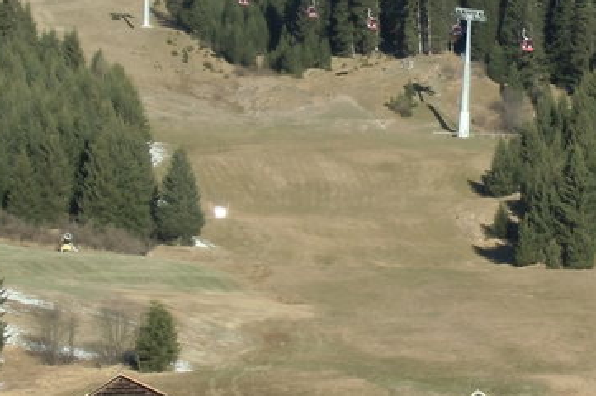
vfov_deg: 7.4
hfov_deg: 11.0
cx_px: 586
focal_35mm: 186
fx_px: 3076
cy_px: 325
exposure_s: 1/200
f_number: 4.6
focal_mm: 11.17
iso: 64
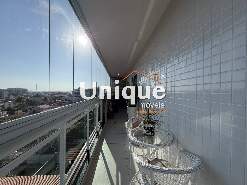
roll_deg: +0.3
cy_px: 92
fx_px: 100
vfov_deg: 85.7
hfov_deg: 102.1
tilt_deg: -1.4
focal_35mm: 14
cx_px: 124
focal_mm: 2.22
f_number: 2.2
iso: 25
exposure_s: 1/1312
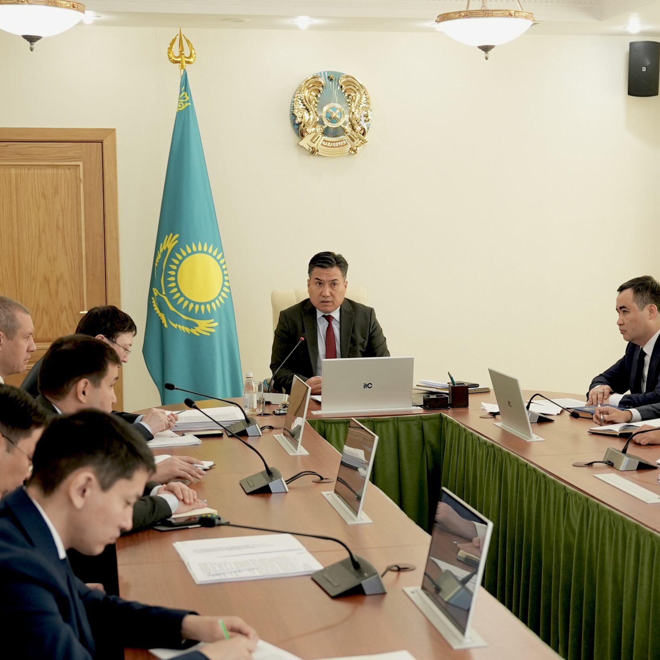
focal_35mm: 66
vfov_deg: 26.1
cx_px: 448
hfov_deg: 25.9
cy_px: 328
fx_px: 1424
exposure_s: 1/100
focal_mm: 34
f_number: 2.8
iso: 400
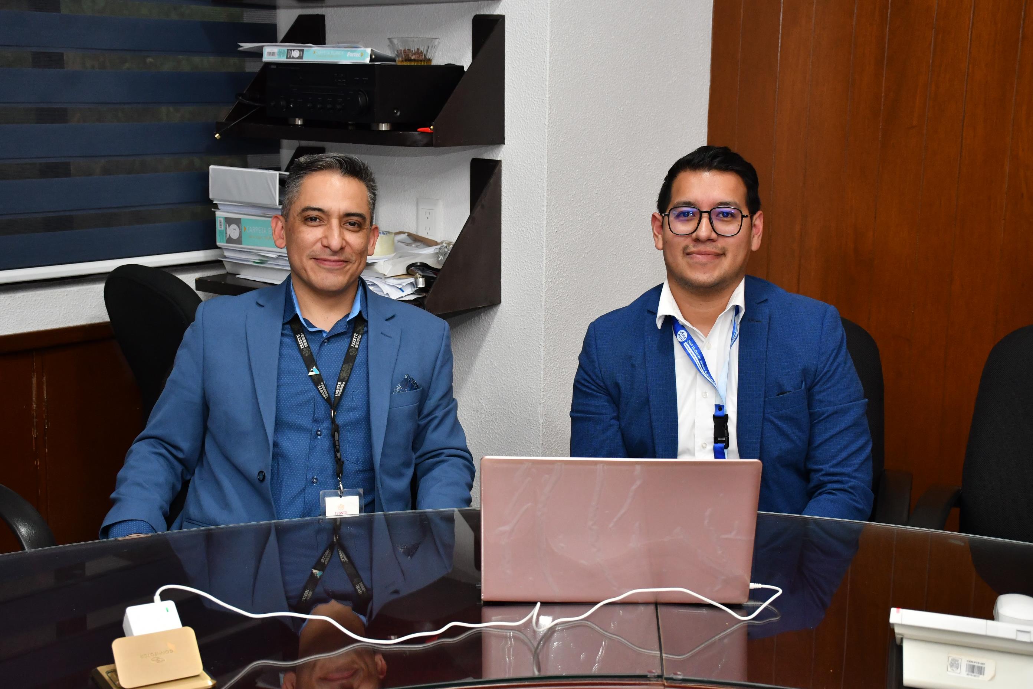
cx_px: 516
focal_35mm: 52
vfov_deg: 26.0
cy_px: 344
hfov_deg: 38.2
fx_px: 1492
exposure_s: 1/100
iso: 1250
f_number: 5.6
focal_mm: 35
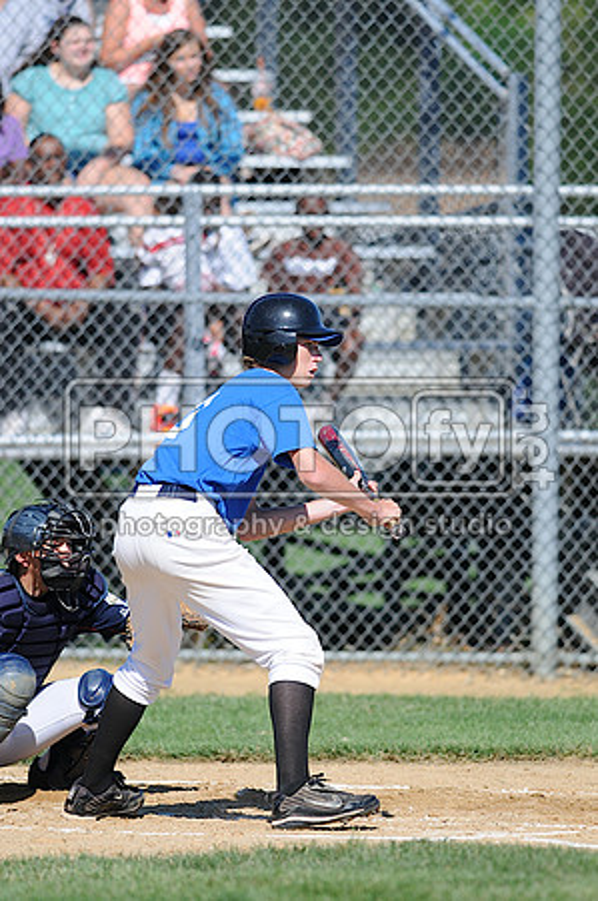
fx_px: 11238
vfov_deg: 4.6
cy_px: 450
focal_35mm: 450
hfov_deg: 3.0
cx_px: 299
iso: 200
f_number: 4
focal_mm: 300
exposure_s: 1/1600
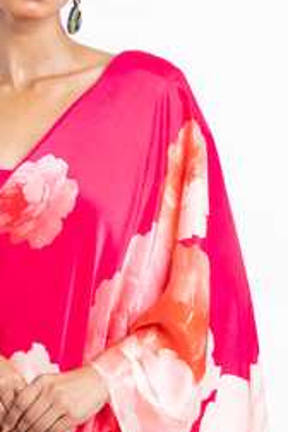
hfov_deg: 7.7
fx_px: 2124
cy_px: 249
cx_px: 53
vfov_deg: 11.6
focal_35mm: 177
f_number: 11
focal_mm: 85
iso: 200
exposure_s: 1/160
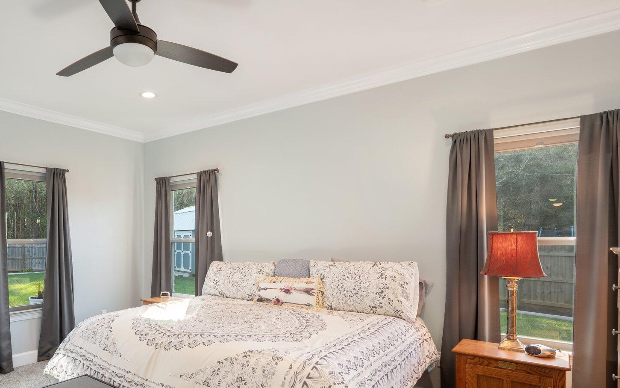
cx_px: 199
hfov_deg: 74.4
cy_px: 247
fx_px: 389
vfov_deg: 52.3
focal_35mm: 23
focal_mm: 16
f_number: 9
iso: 400
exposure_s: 1/8
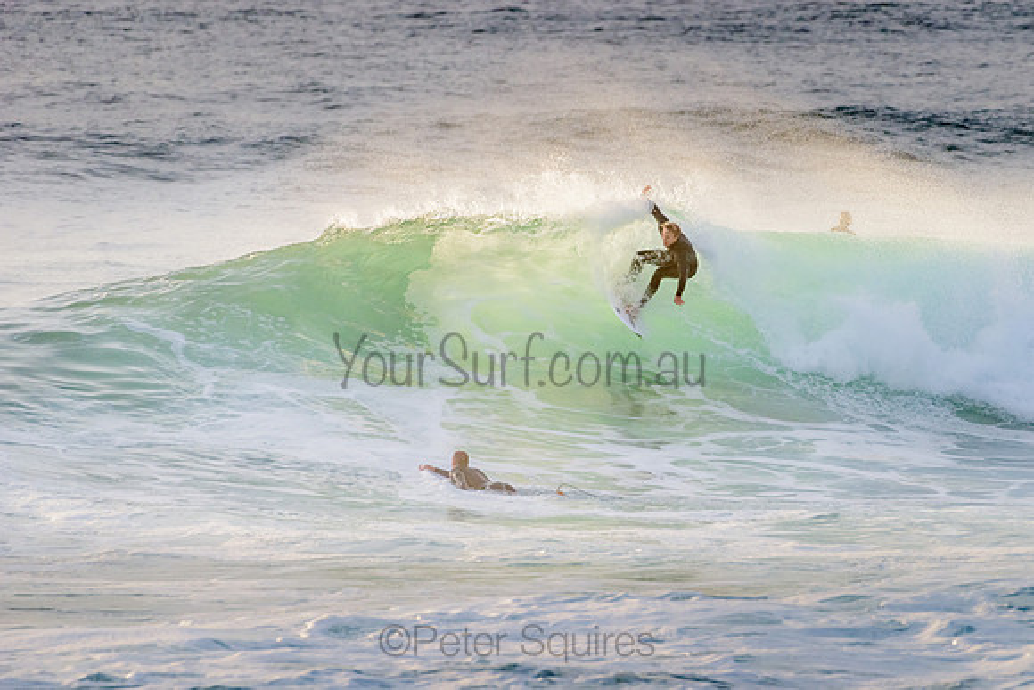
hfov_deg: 3.4
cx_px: 634
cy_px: 356
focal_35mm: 613
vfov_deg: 2.2
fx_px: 17605
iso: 640
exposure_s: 1/2000
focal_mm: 500
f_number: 5.6
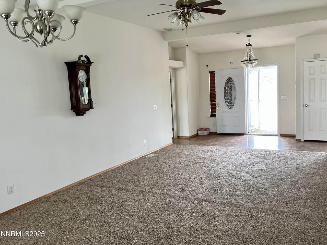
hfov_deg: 67.3
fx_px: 246
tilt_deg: -8.3
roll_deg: +1.0
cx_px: 164
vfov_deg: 53.1
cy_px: 122
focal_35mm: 26
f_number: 1.5
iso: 100
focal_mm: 5.7
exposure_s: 1/121
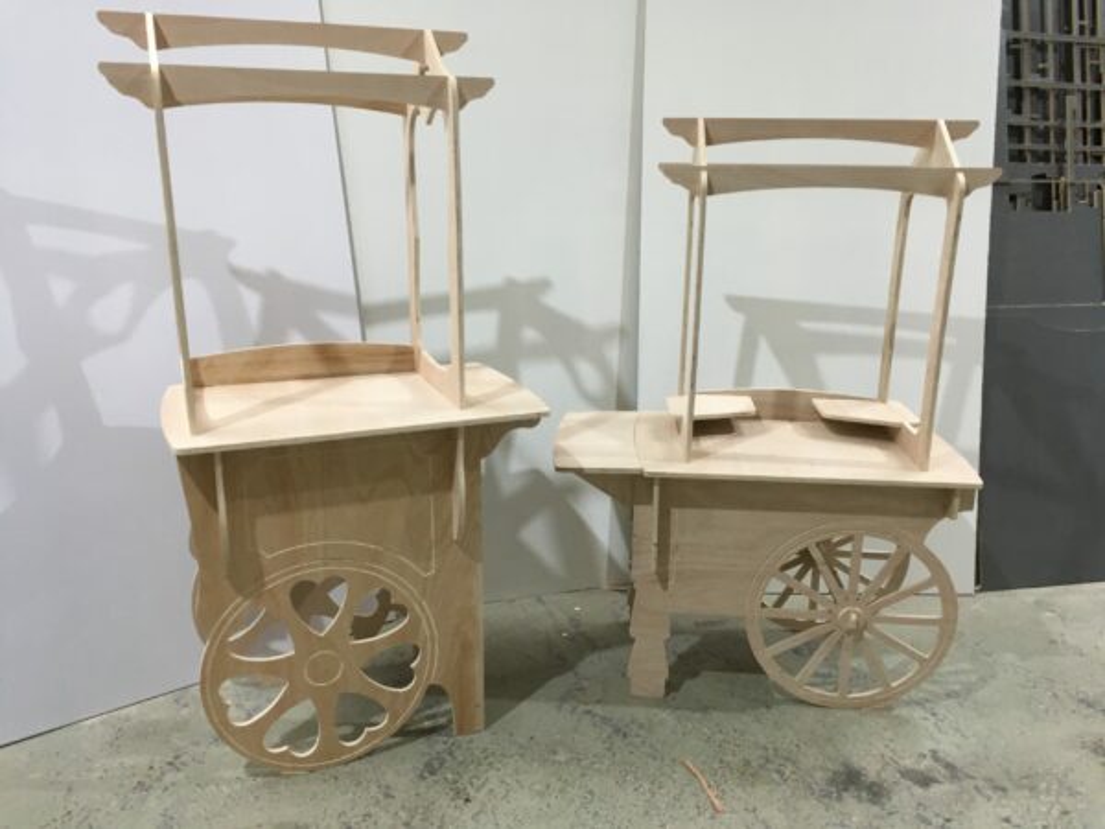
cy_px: 414
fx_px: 926
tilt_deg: -15.1
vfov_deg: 48.2
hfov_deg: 61.7
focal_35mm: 29
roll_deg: -1.3
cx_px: 552
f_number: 2.2
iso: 50
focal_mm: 4.15
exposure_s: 1/33
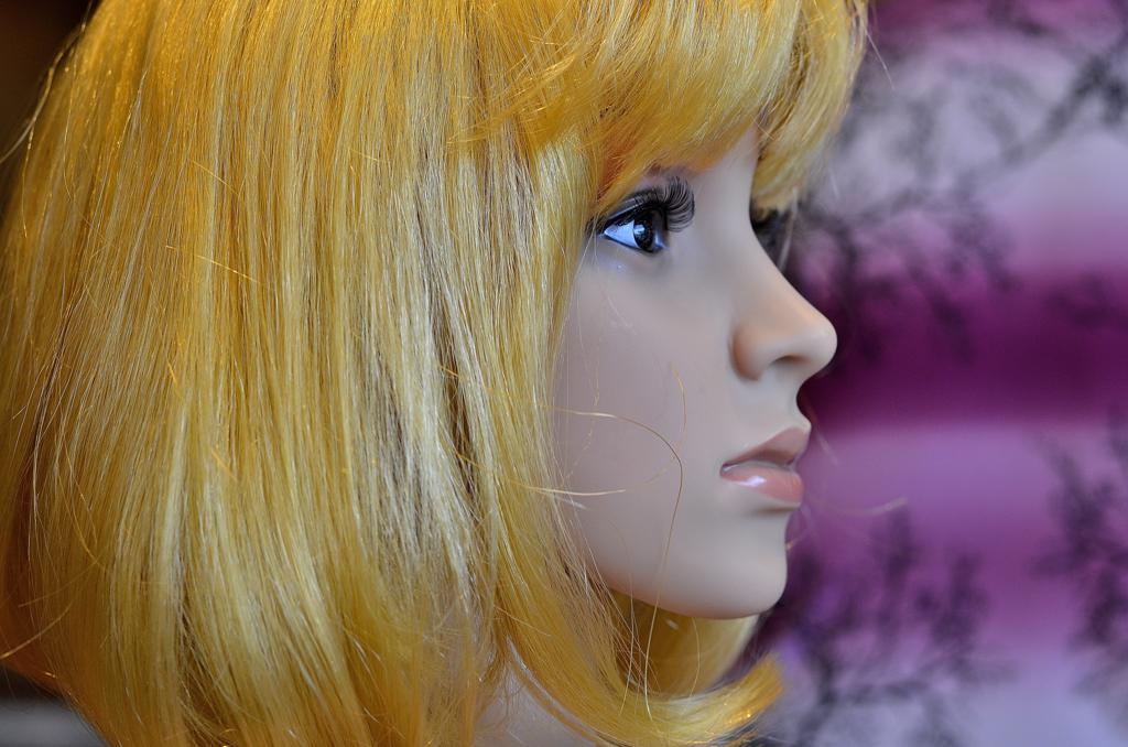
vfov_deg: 18.1
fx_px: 2345
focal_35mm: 75
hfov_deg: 27.0
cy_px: 374
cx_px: 564
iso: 500
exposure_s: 1/60
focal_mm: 50
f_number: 4.8
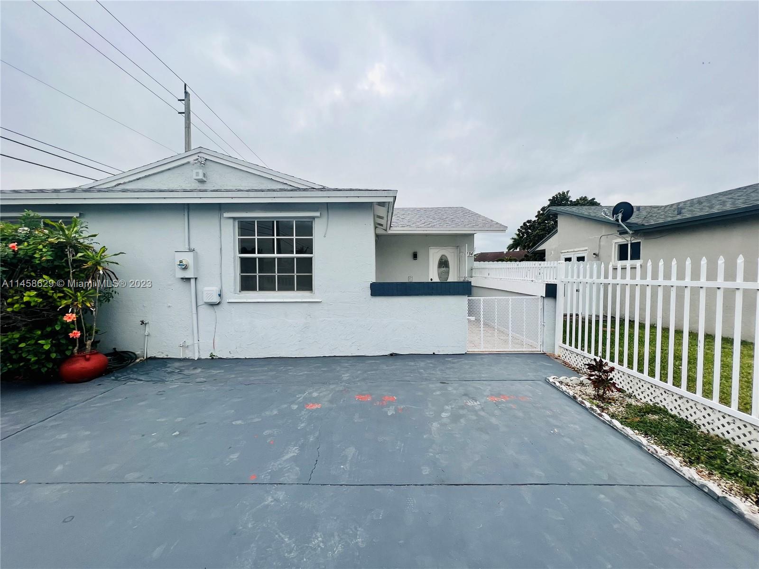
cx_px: 380
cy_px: 284
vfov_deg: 89.9
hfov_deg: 106.2
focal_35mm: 13
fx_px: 285
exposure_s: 1/297
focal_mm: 1.57
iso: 32
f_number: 1.8
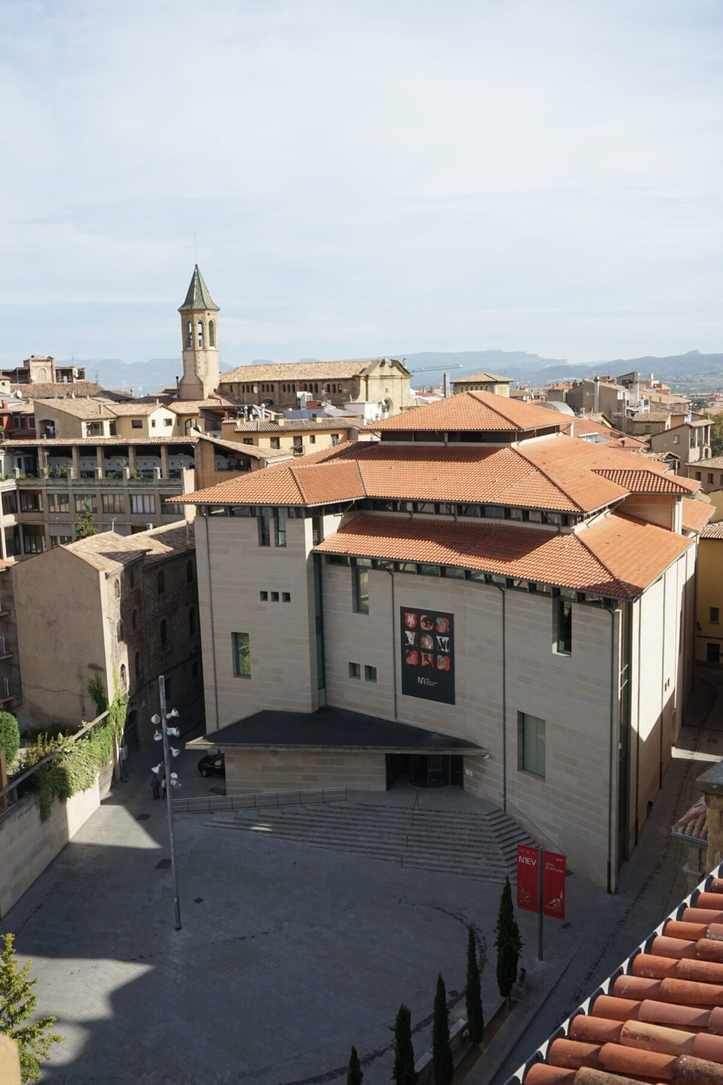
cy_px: 542
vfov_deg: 60.3
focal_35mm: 31
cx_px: 362
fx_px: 934
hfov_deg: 42.3
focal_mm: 31
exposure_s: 1/2500
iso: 800
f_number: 6.3
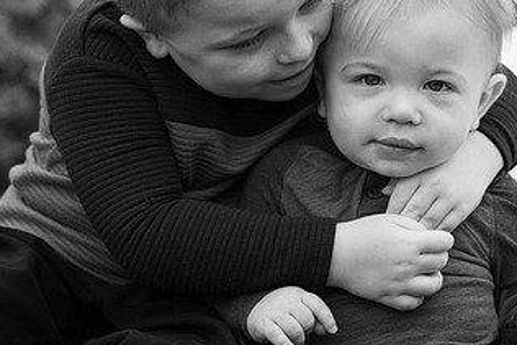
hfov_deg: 7.7
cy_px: 105
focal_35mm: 266
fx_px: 3822
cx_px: 314
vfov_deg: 5.2
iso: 400
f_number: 4
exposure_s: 1/400
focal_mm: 145
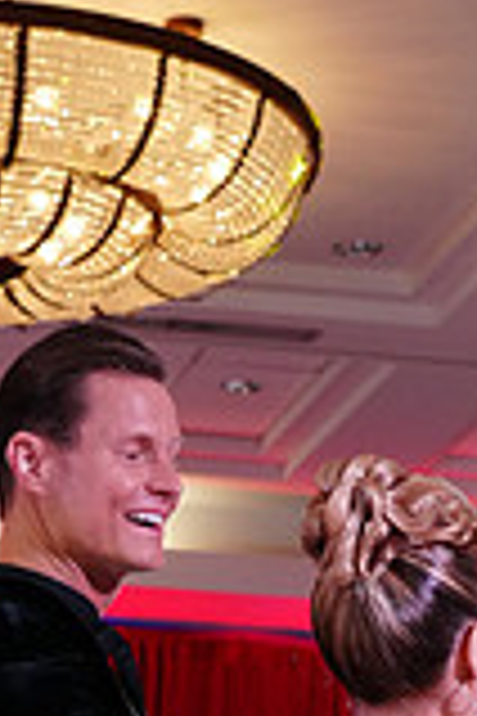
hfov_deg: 8.2
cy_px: 1148
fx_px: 3339
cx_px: 331
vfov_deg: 11.6
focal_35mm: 168
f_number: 5
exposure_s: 1/250
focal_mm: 46
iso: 2500
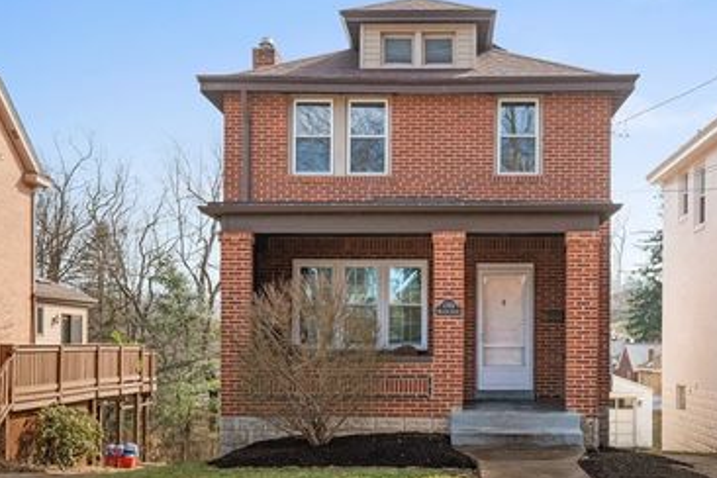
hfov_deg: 47.2
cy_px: 251
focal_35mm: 41
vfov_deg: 32.6
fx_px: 817
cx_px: 415
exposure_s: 1/500
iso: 400
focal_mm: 30
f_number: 8
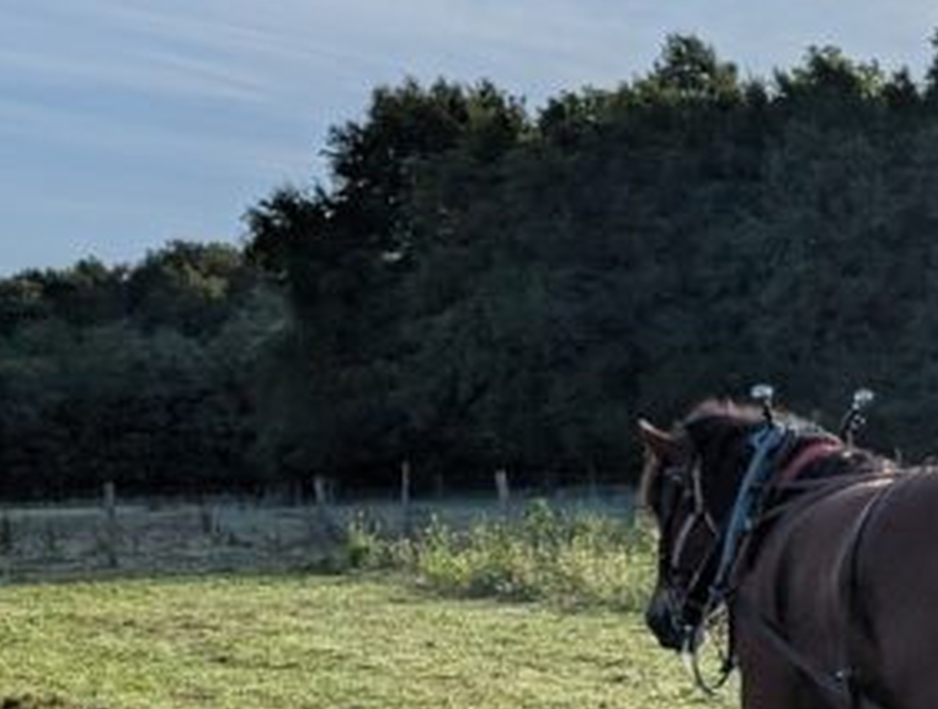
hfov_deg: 18.8
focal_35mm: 87
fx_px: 2363
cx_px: 1533
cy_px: 751
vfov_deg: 16.6
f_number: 1.68
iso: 18
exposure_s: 1/3448
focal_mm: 6.9
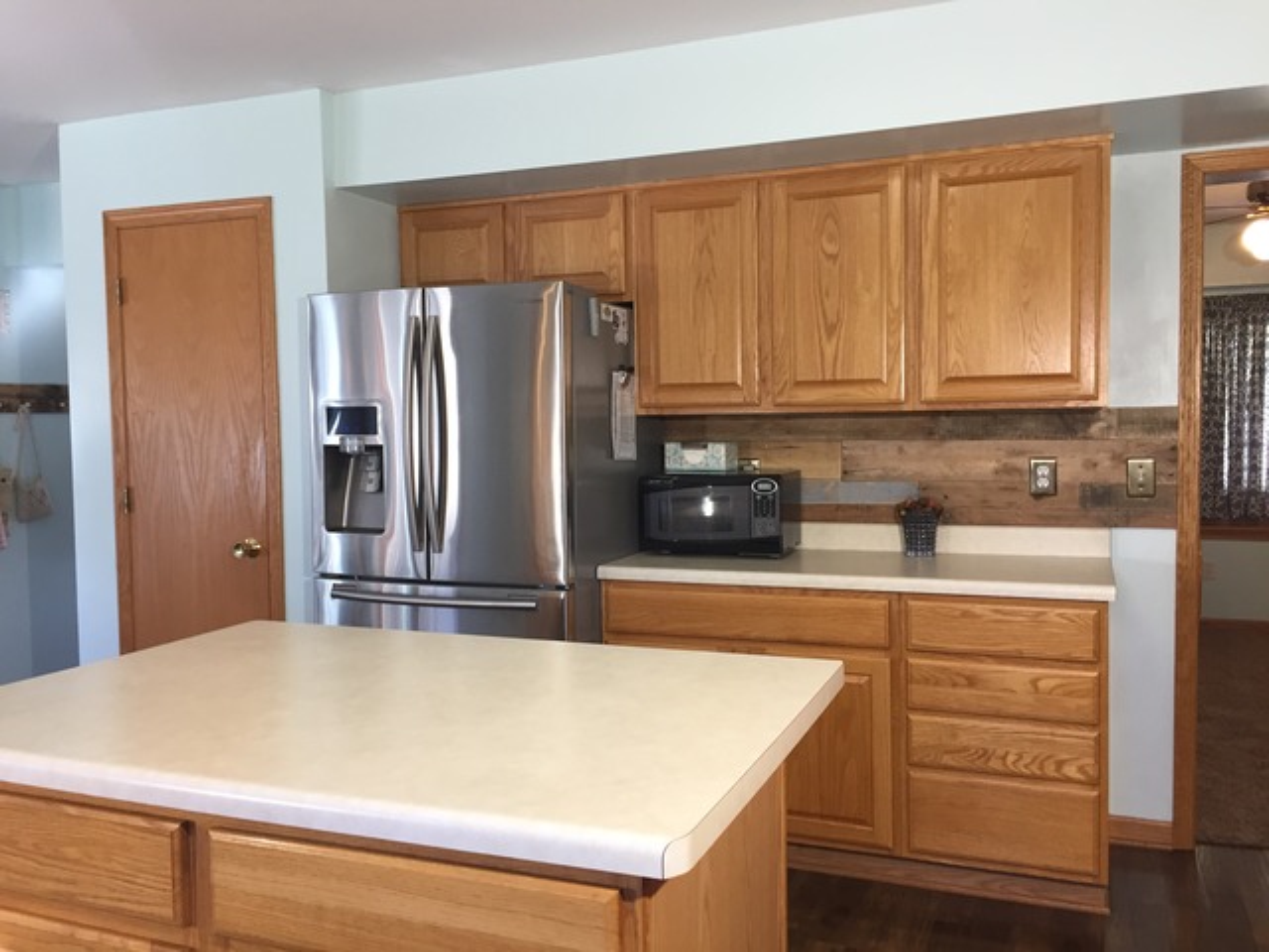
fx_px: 1063
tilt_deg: -3.0
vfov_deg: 48.2
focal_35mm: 29
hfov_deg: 61.7
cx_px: 634
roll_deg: +0.4
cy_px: 476
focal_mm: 4.15
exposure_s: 1/30
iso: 40
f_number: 2.2
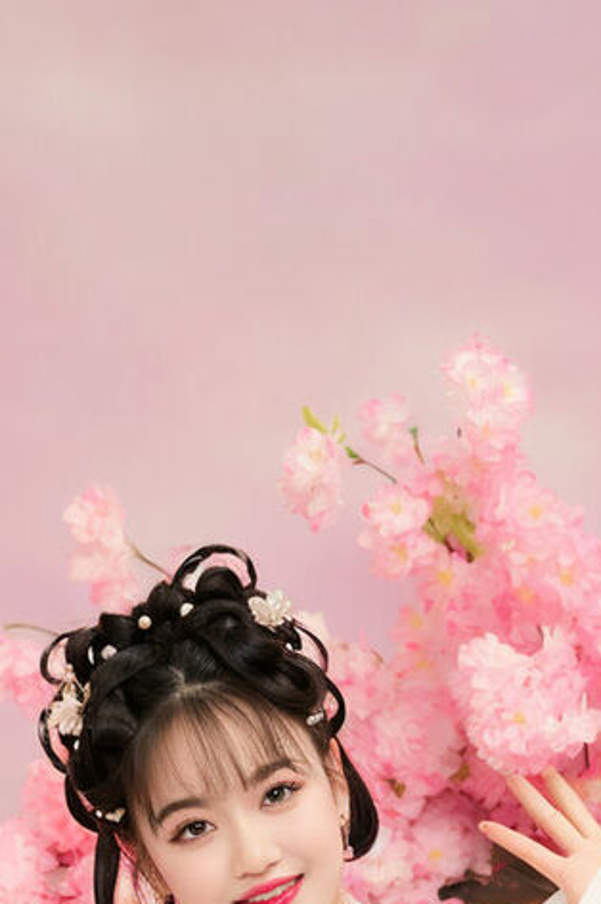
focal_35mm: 167
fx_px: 4188
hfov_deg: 8.2
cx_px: 209
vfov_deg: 11.7
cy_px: 1430
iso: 100
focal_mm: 50
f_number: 2.2
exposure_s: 1/100
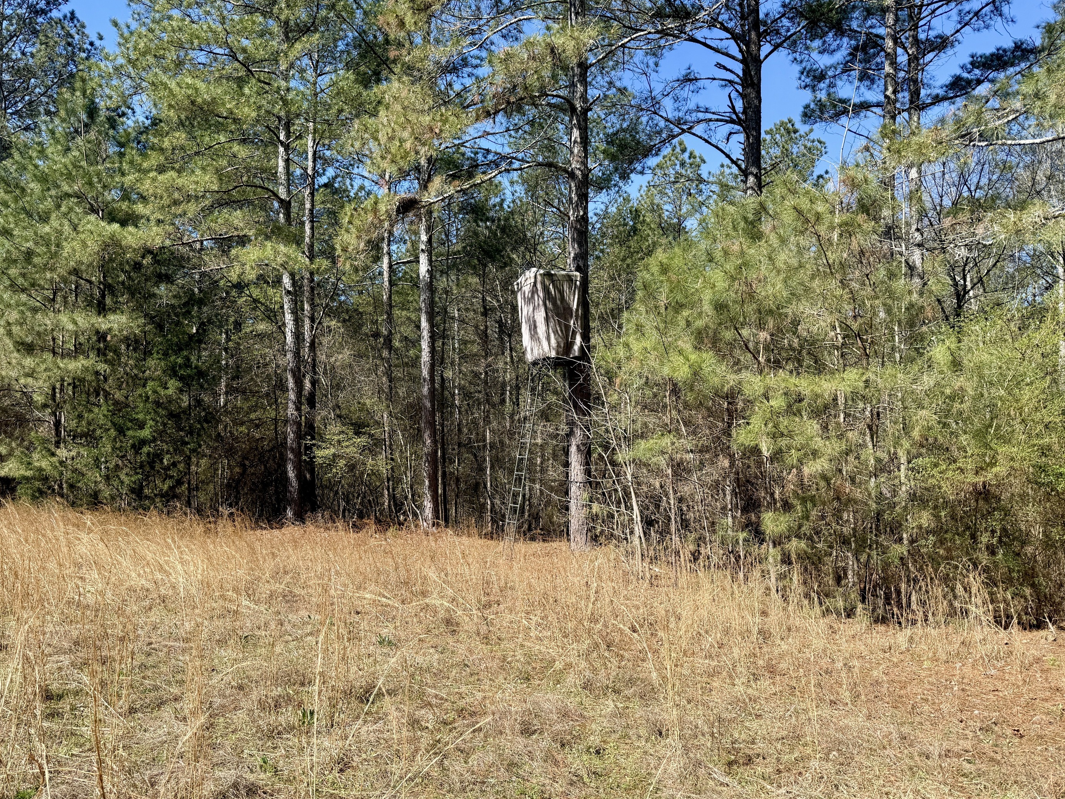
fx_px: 831
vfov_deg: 51.3
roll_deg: -1.0
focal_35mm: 27
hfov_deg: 65.3
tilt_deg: +2.7
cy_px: 430
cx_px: 514
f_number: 1.78
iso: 80
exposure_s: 1/2445
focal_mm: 6.76
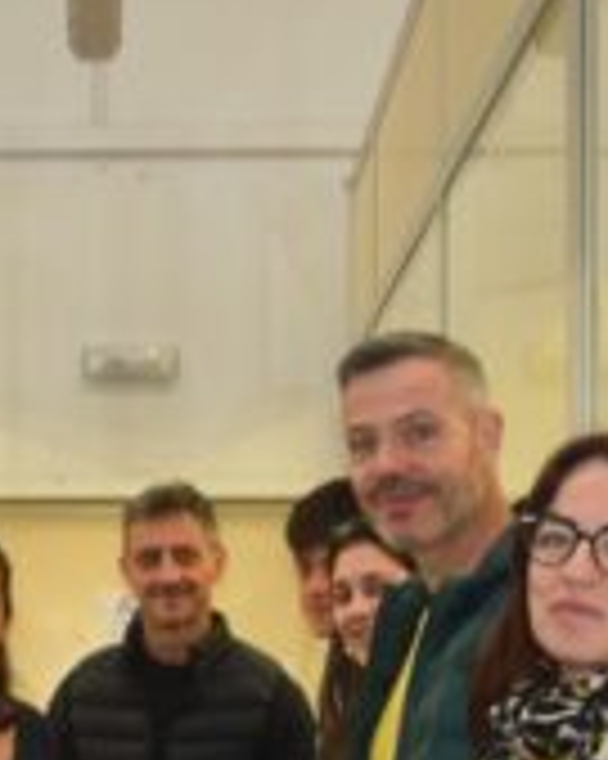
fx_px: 2764
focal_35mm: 123
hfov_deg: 12.5
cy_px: 834
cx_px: 72
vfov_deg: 15.3
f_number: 3.8
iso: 400
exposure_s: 1/80
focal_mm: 23
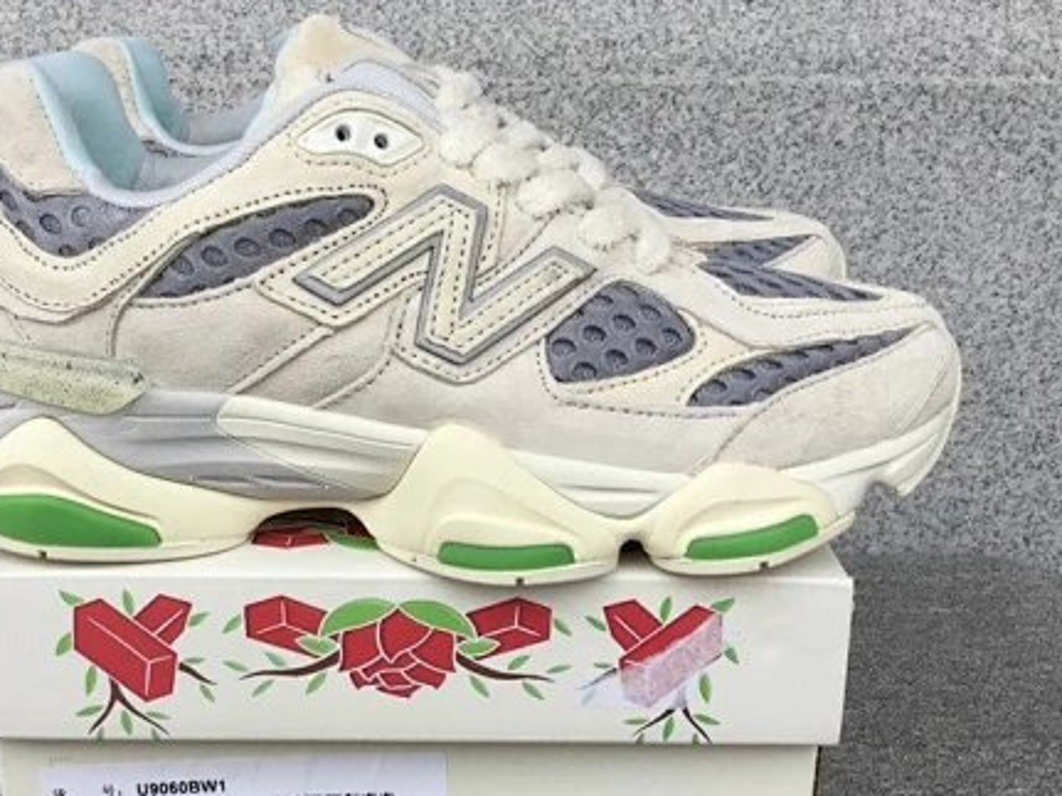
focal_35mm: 46
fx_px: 1411
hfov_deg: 41.0
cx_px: 416
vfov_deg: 31.3
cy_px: 513
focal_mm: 3.3
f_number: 2.4
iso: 25
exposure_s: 1/264
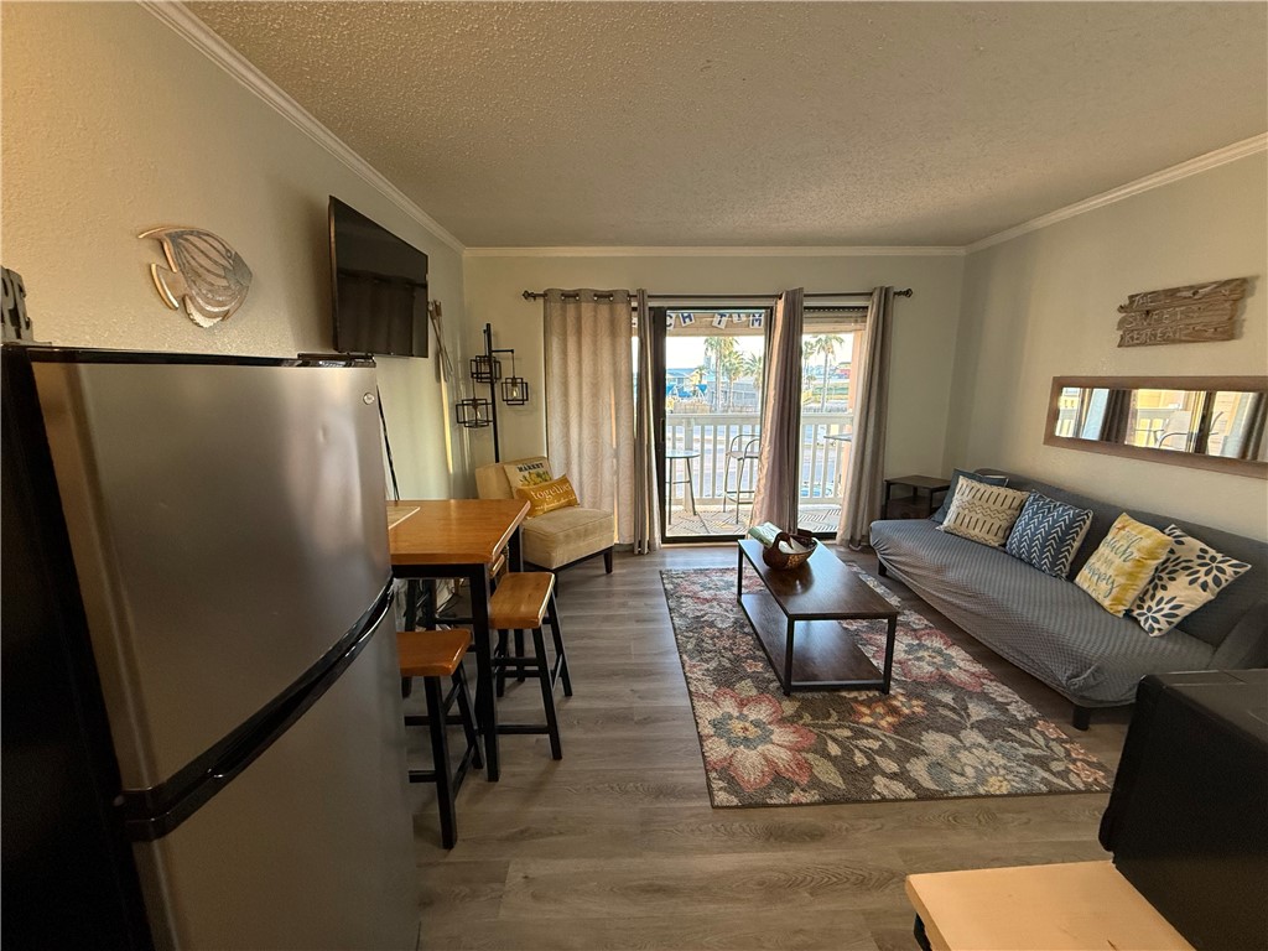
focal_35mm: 14
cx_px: 634
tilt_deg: -9.7
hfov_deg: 102.1
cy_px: 476
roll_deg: +0.3
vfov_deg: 85.7
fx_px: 513
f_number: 2.2
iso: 250
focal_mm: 2.22
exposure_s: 1/120
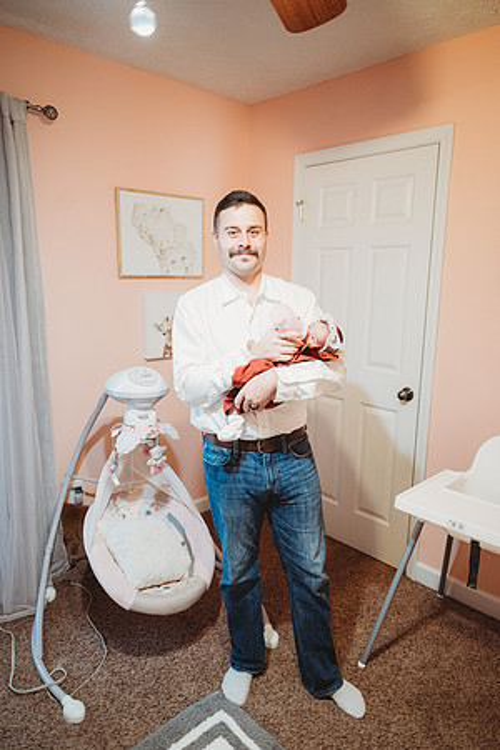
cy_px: 375
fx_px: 500
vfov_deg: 73.7
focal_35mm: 24
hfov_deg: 53.1
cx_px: 250
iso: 2500
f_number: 1.8
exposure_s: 1/160
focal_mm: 24
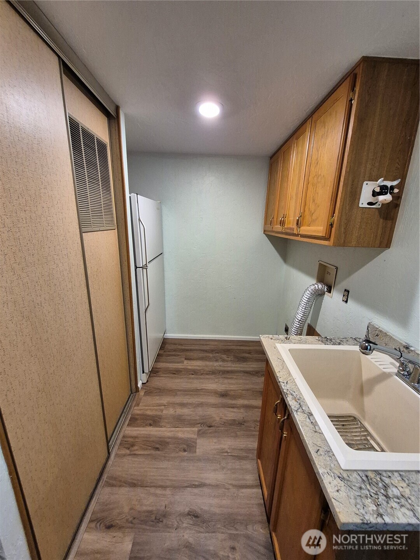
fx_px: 210
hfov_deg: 89.9
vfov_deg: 106.2
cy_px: 280
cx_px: 210
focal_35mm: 13
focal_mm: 1.74
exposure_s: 1/60
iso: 320
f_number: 2.2
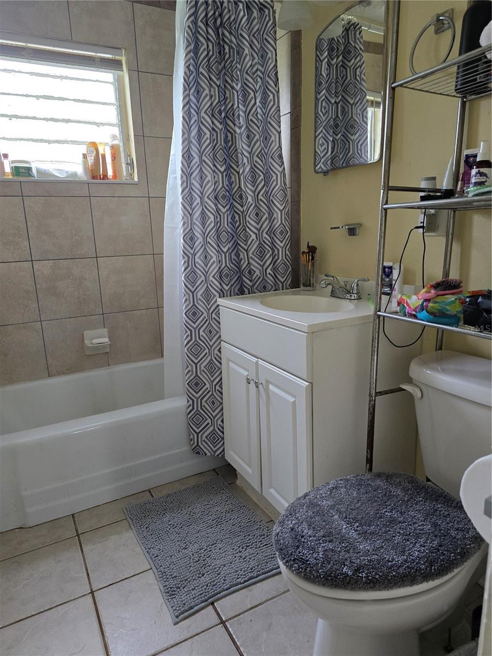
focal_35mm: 23
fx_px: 436
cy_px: 328
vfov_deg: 73.9
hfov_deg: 58.9
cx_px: 246
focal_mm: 6.3
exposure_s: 1/120
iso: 400
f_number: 1.7
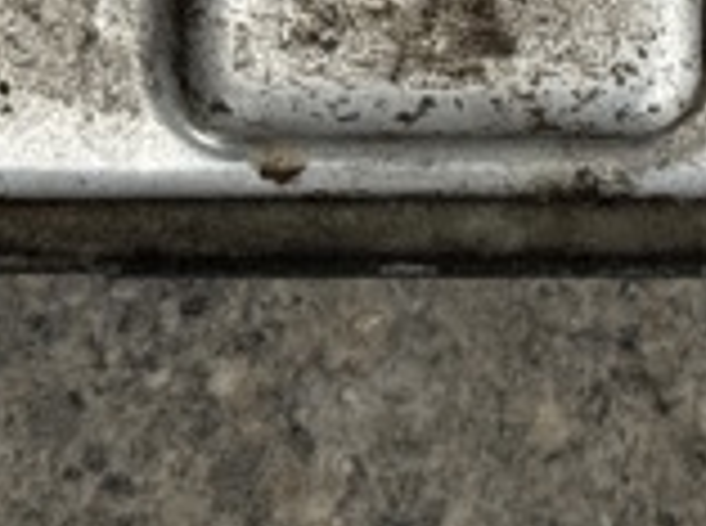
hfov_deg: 10.1
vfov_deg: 7.3
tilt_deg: -74.7
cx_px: 607
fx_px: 3988
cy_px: -515
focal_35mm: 196
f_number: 1.78
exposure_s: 1/156
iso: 50
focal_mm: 6.76
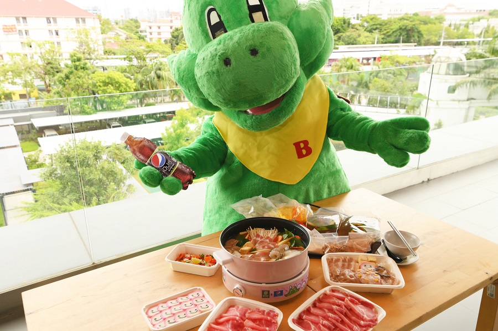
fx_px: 415
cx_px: 249
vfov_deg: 43.5
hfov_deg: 62.0
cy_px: 166
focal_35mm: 30
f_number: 5.6
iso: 200
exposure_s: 1/200
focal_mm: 30
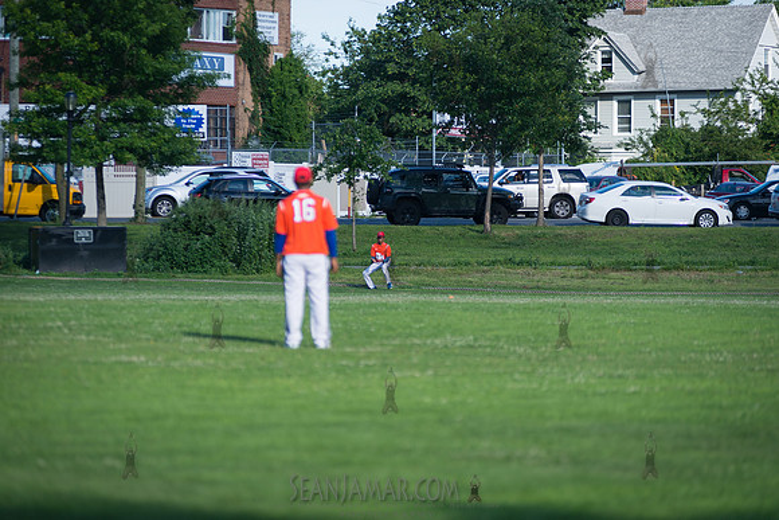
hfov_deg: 11.1
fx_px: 4004
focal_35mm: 185
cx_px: 390
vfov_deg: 7.4
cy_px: 260
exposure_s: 1/2000
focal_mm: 185
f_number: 2.8
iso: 200
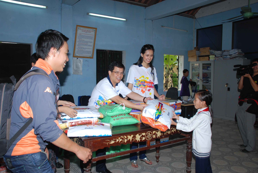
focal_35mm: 30
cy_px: 86
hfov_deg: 61.8
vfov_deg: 43.8
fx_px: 215
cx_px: 129
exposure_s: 1/80
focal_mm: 20
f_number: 5.6
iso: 250
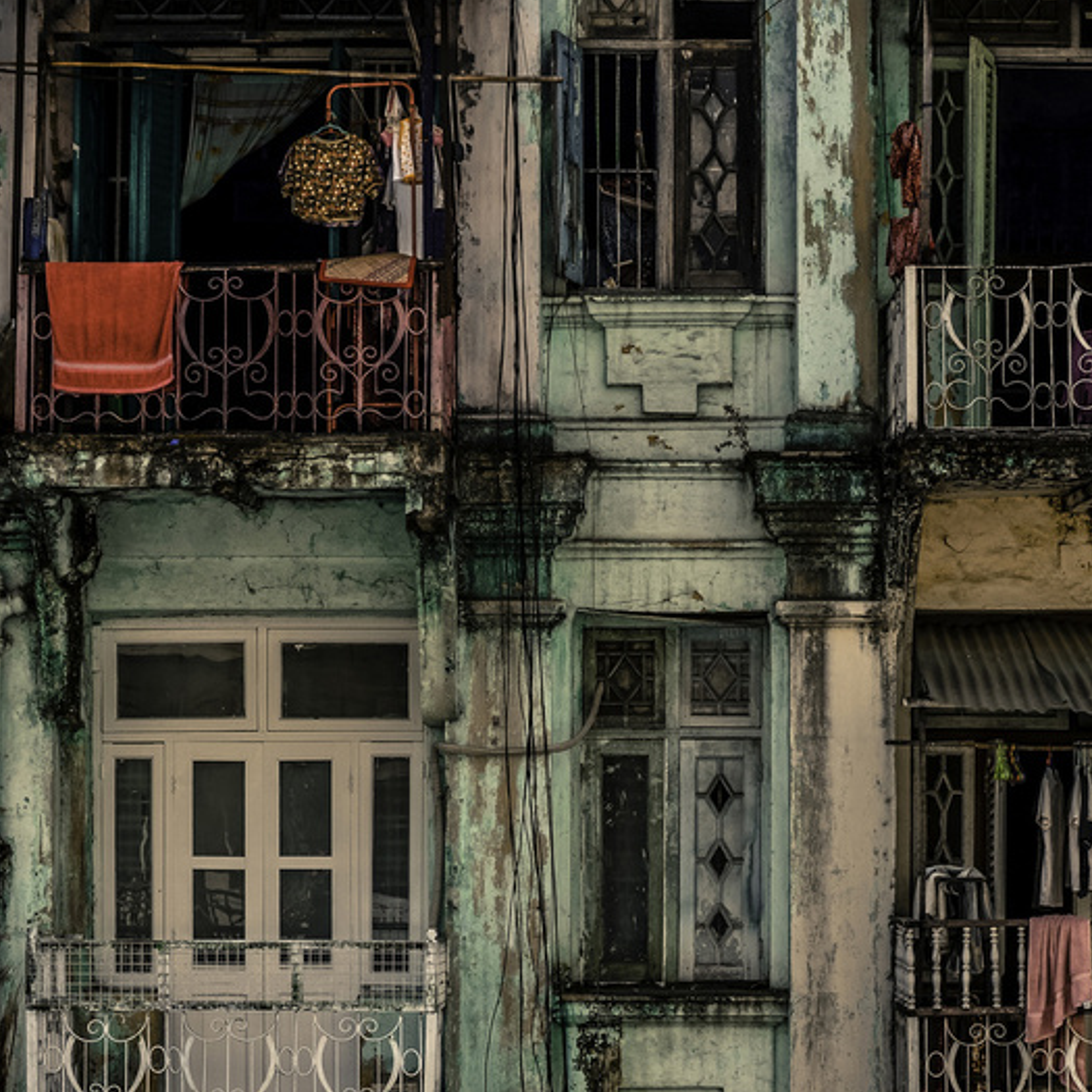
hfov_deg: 20.4
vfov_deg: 20.2
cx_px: 672
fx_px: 3027
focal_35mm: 85
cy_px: 922
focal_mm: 35
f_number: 9
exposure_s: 1/200
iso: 100
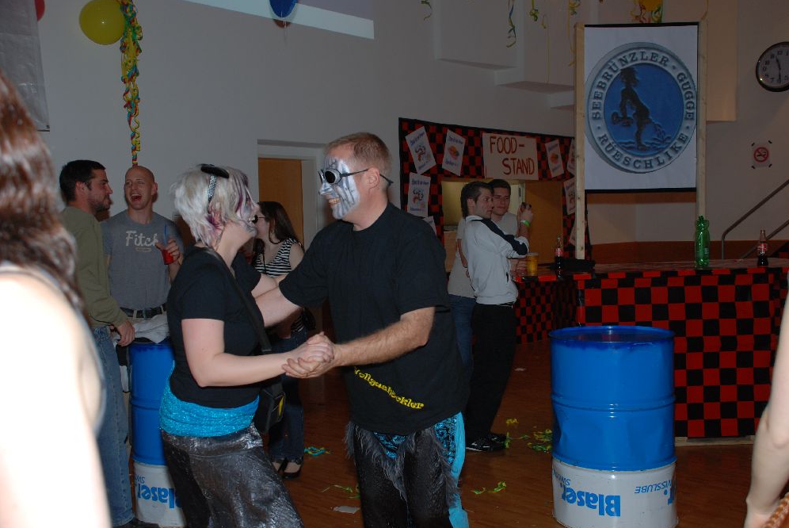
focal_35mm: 37
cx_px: 405
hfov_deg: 51.8
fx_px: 812
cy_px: 270
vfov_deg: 36.0
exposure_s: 1/60
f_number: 4
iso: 200
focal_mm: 24
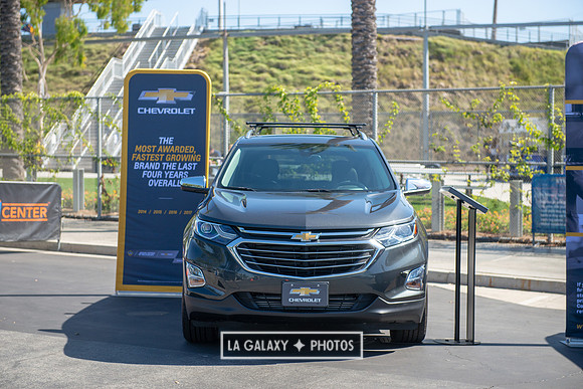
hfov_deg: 30.5
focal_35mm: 66
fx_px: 1069
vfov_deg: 20.6
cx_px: 292
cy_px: 194
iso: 250
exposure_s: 1/1600
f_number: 4
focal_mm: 66
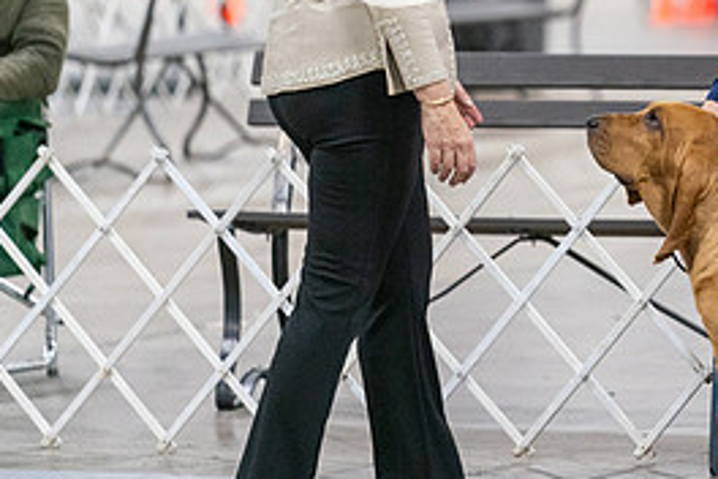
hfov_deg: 4.9
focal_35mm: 422
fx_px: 8416
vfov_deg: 3.3
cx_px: 721
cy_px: 56
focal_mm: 192
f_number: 2.8
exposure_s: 1/250
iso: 6400
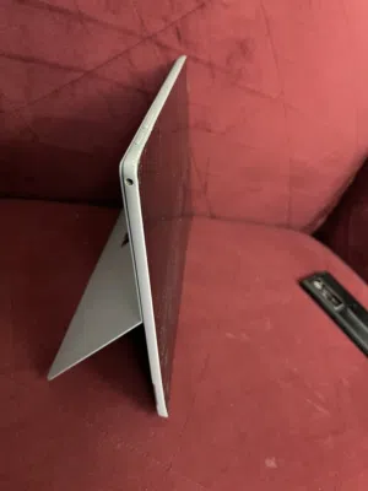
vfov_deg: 69.4
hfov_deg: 54.9
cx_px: 184
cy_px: 246
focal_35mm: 25
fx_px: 354
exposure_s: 1/30
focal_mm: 5.1
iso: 1000
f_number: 1.6
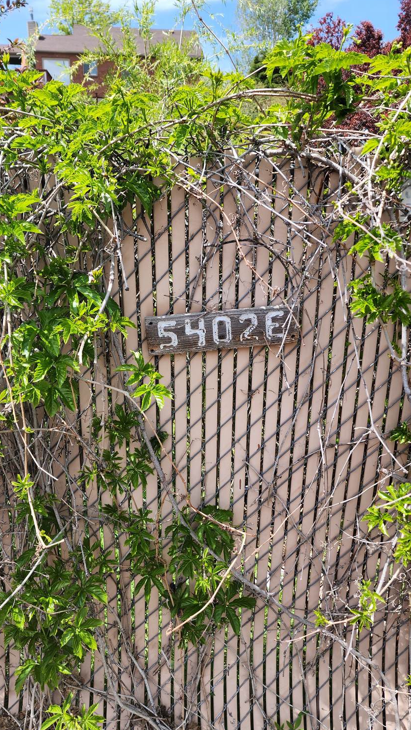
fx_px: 504
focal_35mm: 26
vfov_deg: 71.9
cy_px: 371
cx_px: 192
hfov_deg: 44.4
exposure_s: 1/446
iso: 12
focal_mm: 6.4
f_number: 1.8
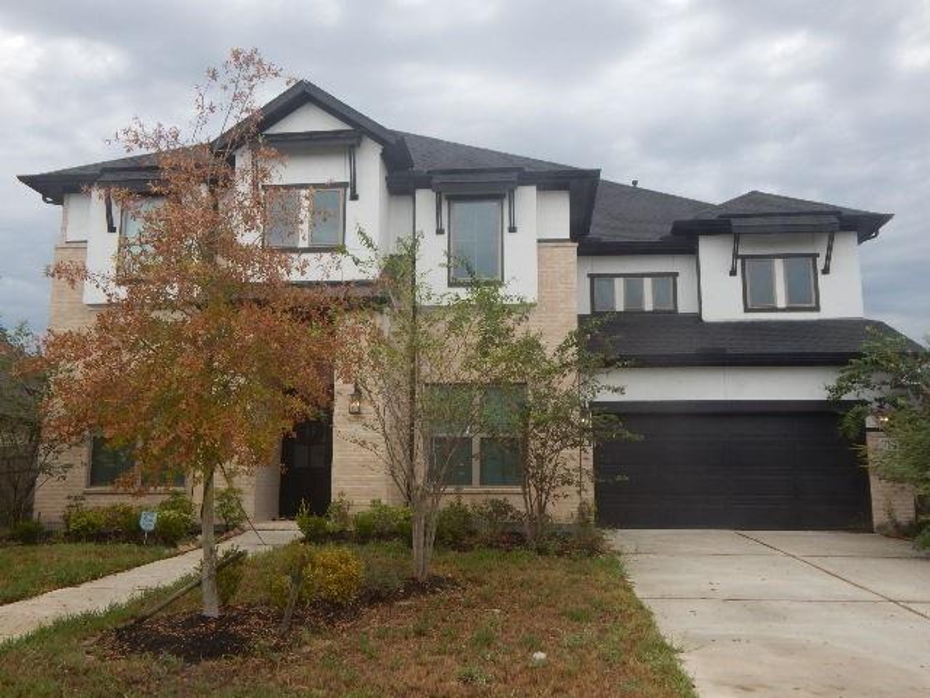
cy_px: 349
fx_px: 833
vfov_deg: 45.4
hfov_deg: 58.4
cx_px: 465
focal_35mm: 31
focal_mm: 5.6
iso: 125
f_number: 3.2
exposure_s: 1/400
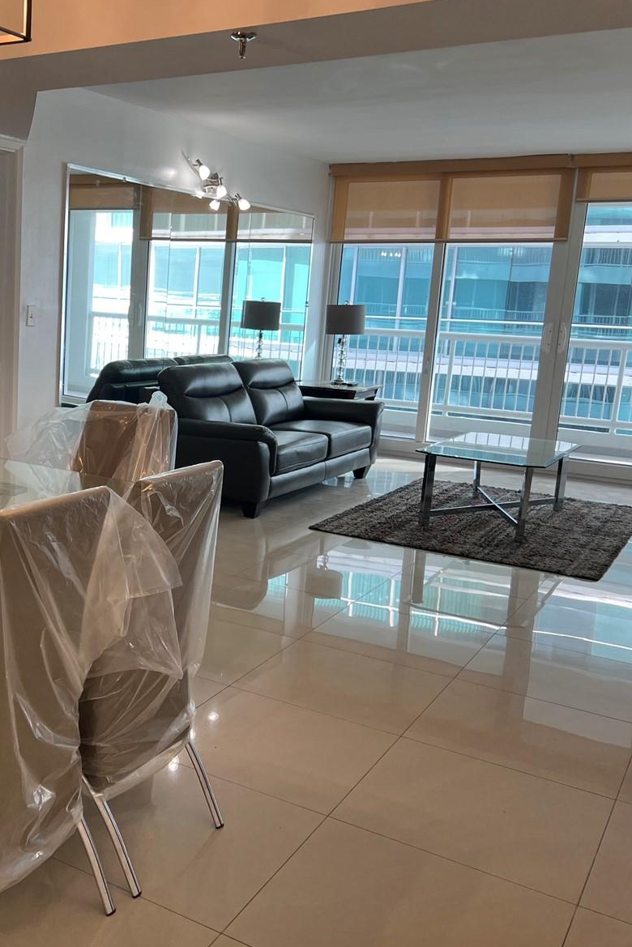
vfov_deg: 51.9
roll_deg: -1.3
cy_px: 463
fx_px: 974
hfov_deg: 34.4
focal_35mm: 37
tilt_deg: -10.0
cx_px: 92
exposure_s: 1/120
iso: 50
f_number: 1.5
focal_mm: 5.7
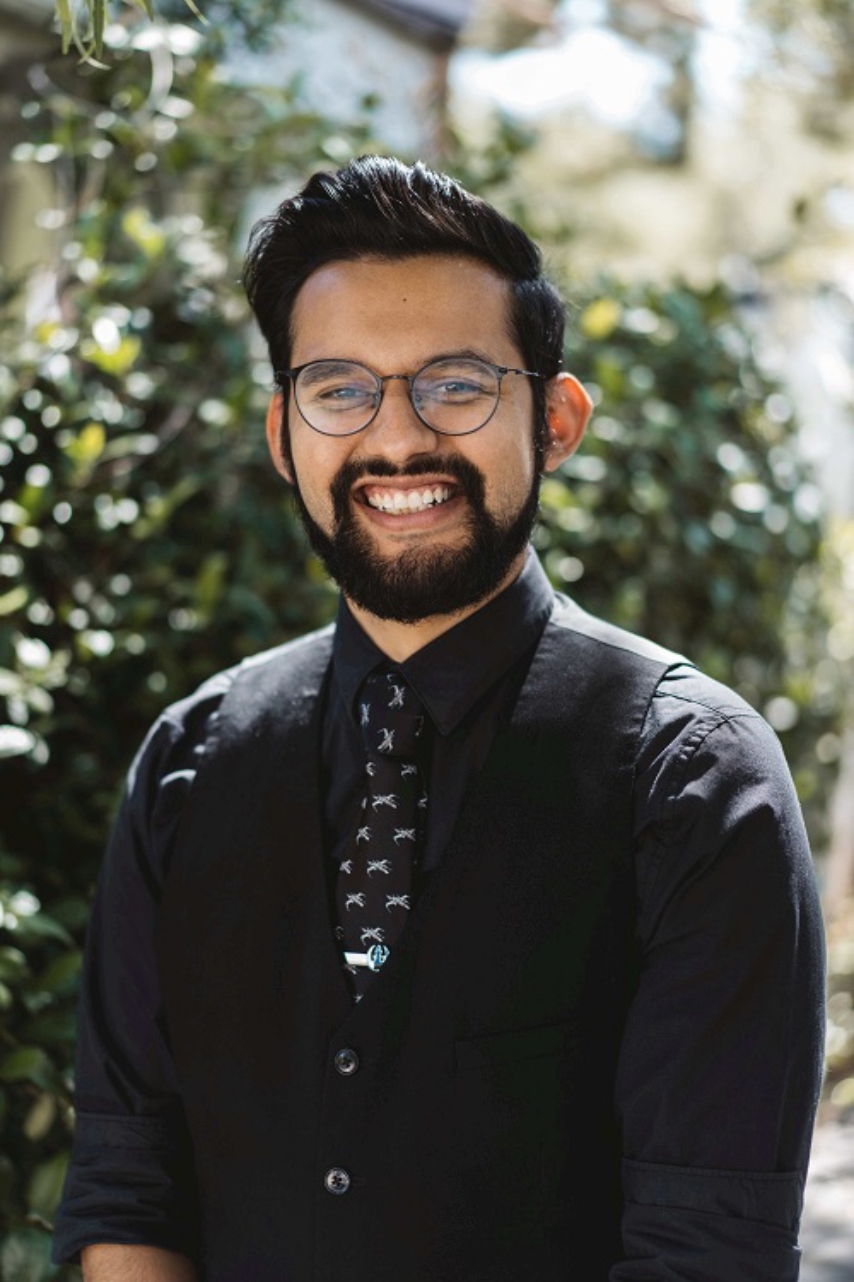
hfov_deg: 24.6
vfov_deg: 36.2
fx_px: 1957
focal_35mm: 55
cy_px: 641
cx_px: 427
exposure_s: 1/200
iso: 50
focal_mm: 55
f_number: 1.8
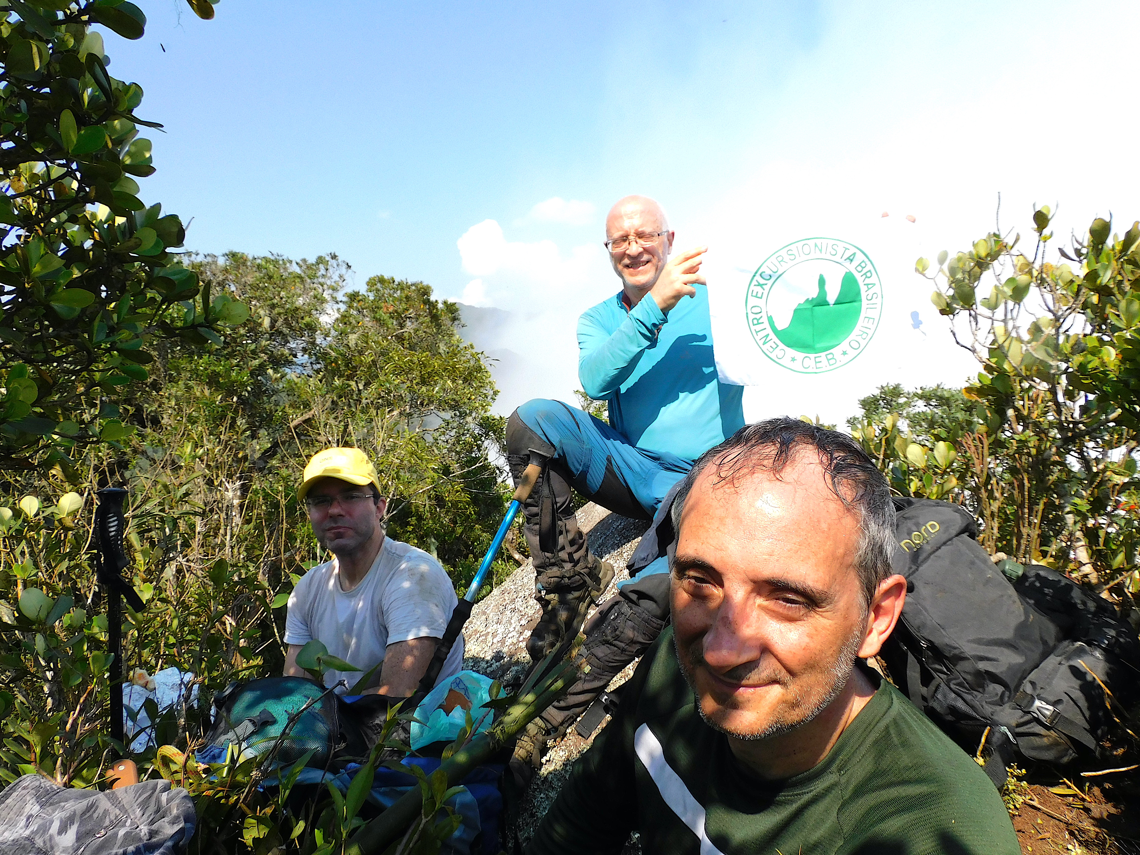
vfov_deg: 56.8
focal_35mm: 24
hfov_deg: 71.6
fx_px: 790
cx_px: 570
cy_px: 428
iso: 125
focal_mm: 4.3
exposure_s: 1/1000
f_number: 3.3
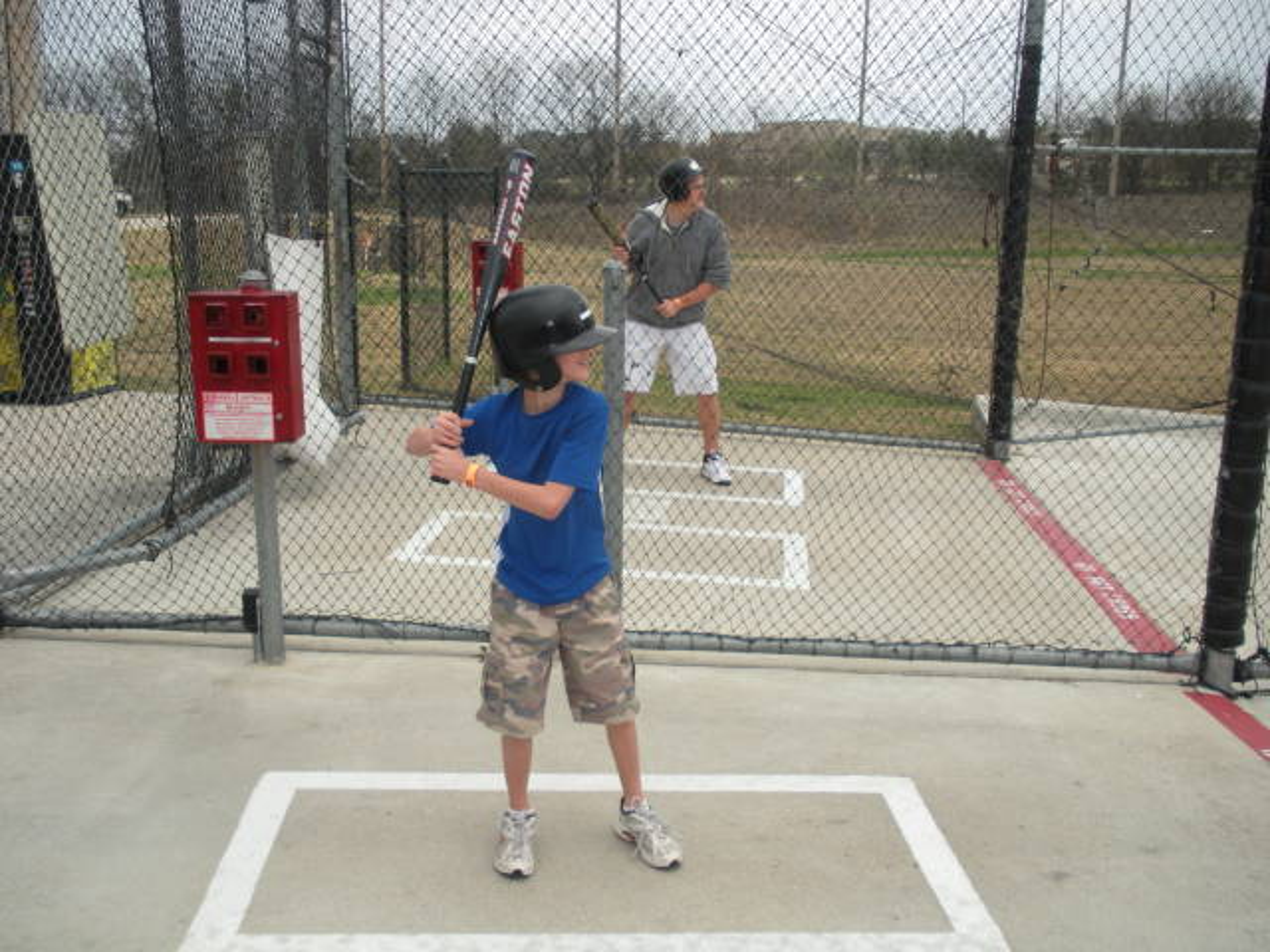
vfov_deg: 39.7
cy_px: 476
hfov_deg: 51.4
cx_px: 635
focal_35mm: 36
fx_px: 1321
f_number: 3.5
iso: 88
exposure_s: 1/190
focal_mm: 6.3
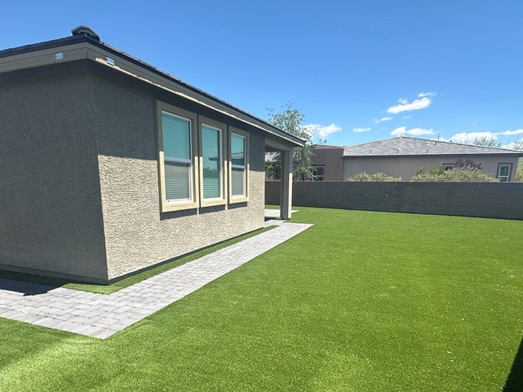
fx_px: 332
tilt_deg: -11.6
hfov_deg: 76.4
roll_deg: -0.2
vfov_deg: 60.1
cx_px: 262
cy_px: 249
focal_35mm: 22
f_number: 2.2
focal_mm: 2.22
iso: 50
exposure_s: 1/1335
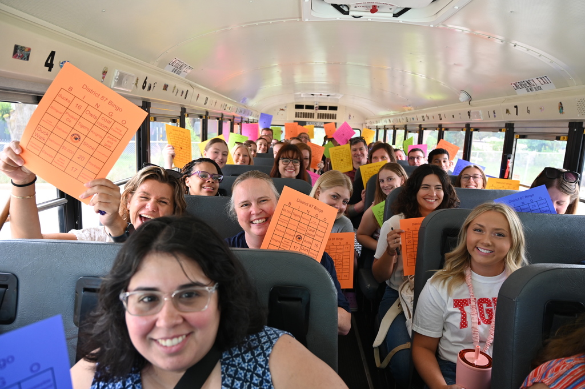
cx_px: 292
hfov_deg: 73.8
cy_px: 194
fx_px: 390
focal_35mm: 24
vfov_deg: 53.1
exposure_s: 1/80
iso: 800
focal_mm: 24
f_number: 4.5
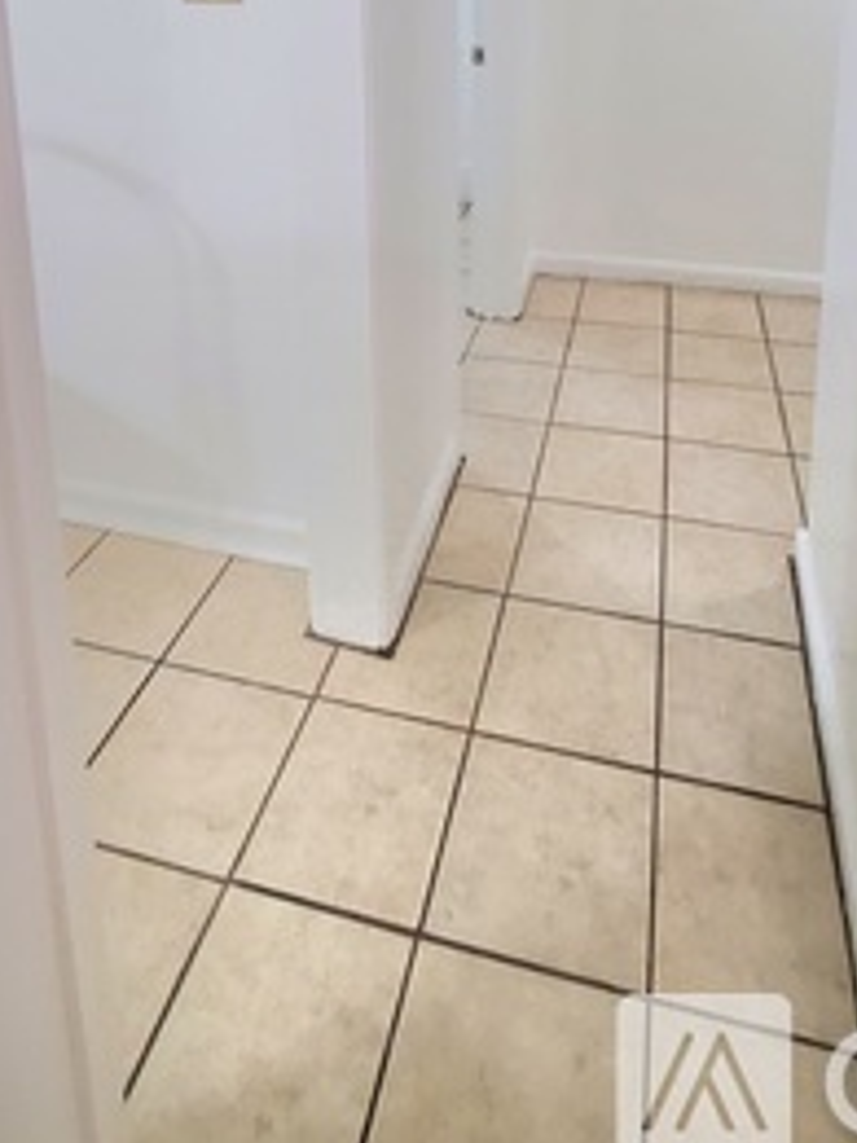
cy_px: 70
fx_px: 825
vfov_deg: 57.3
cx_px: 503
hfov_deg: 54.6
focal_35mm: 25
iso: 320
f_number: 2.2
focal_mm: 1.8
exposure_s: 1/60.2
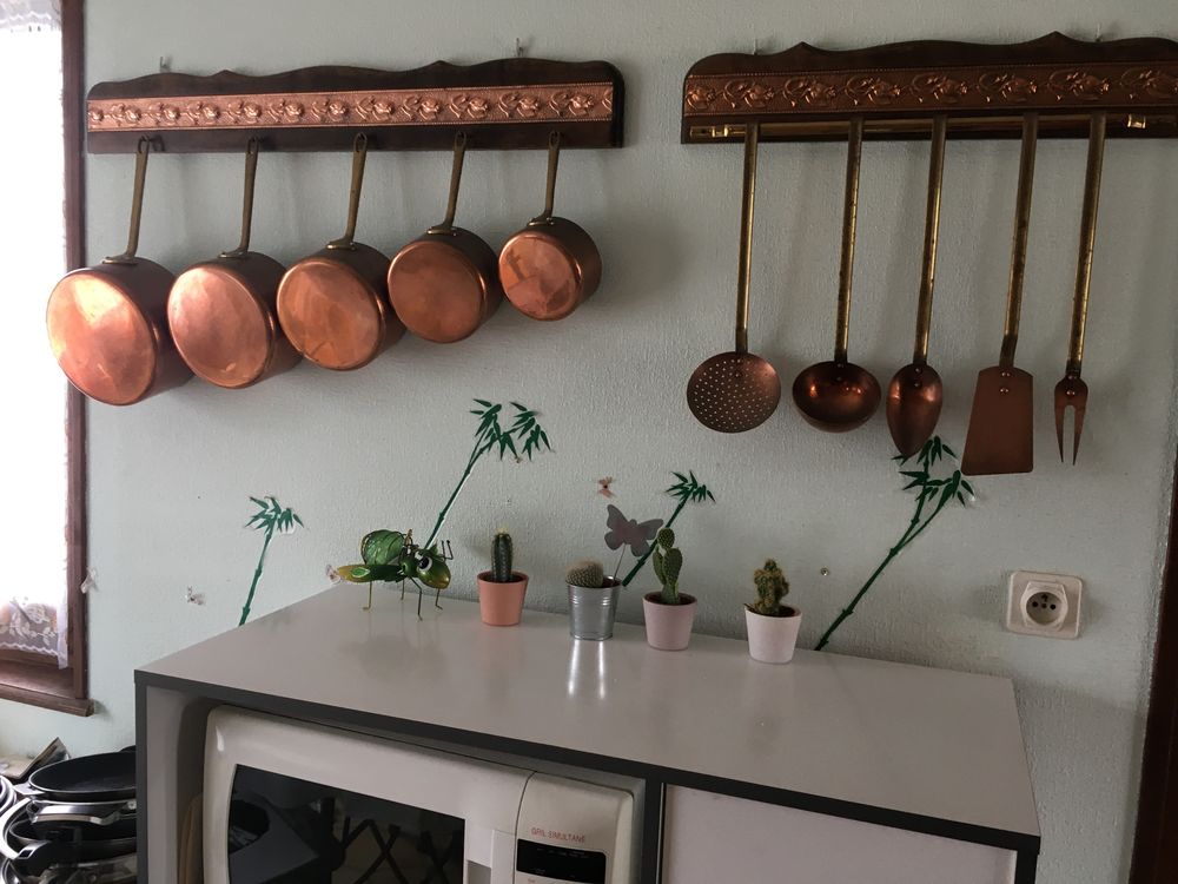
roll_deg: -2.4
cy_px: 442
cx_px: 589
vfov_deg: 48.2
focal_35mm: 29
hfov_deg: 61.7
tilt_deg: -7.5
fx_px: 987
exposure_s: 1/33
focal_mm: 4.15
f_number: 2.2
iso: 100
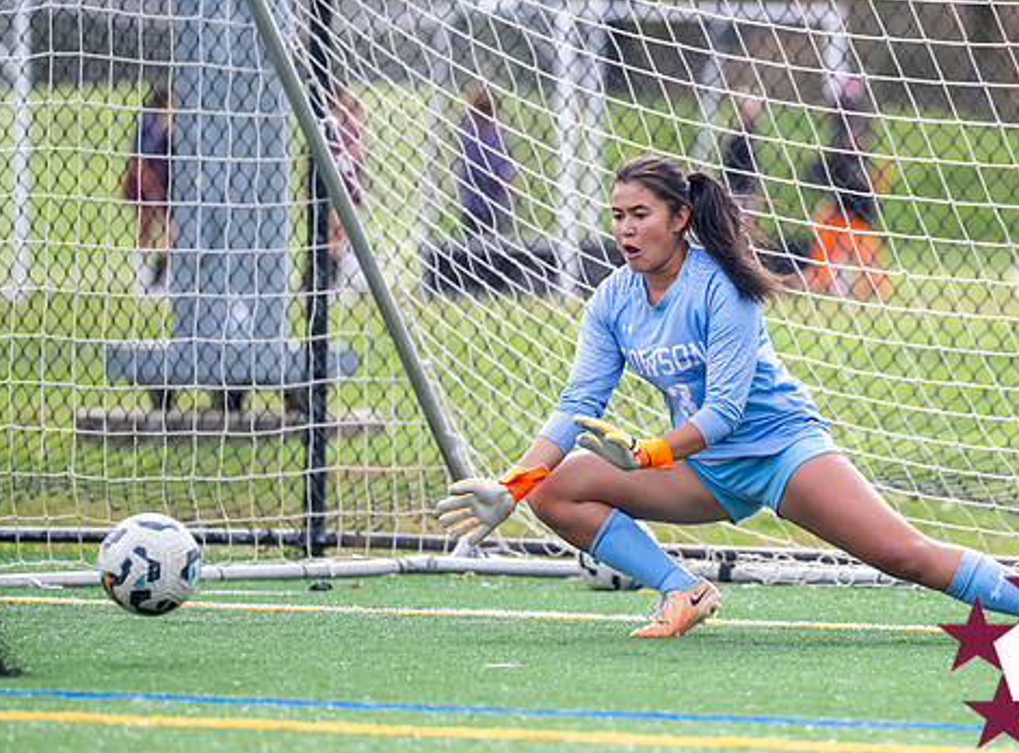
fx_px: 10980
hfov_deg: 5.3
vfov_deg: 3.9
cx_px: 840
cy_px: 276
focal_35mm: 375
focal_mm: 200
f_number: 2.8
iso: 800
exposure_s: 1/3200
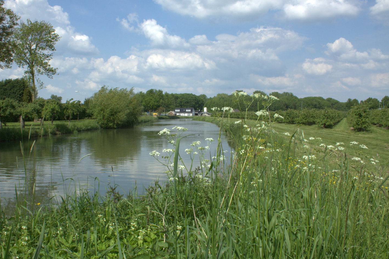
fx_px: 400
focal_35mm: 37
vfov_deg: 35.9
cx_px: 171
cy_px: 114
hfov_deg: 51.8
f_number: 16
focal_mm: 21
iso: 125
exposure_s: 1/100
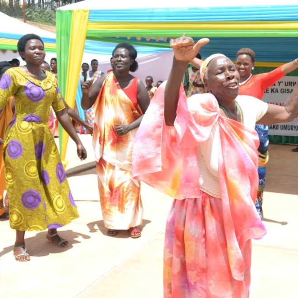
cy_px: 149
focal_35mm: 50
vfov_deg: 34.0
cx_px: 215
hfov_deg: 33.5
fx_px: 487
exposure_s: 1/2500
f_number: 5.6
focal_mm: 26
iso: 1600
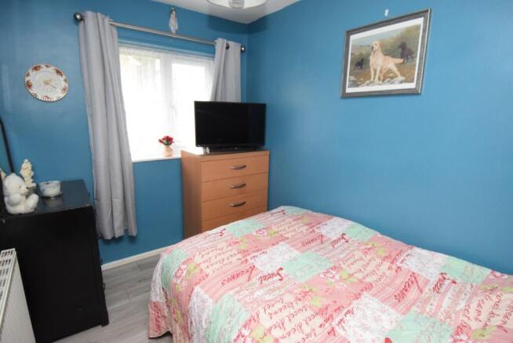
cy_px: 172
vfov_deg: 67.5
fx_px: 257
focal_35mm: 18
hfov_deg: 90.0
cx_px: 256
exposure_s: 1/60
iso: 3200
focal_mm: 12
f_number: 4
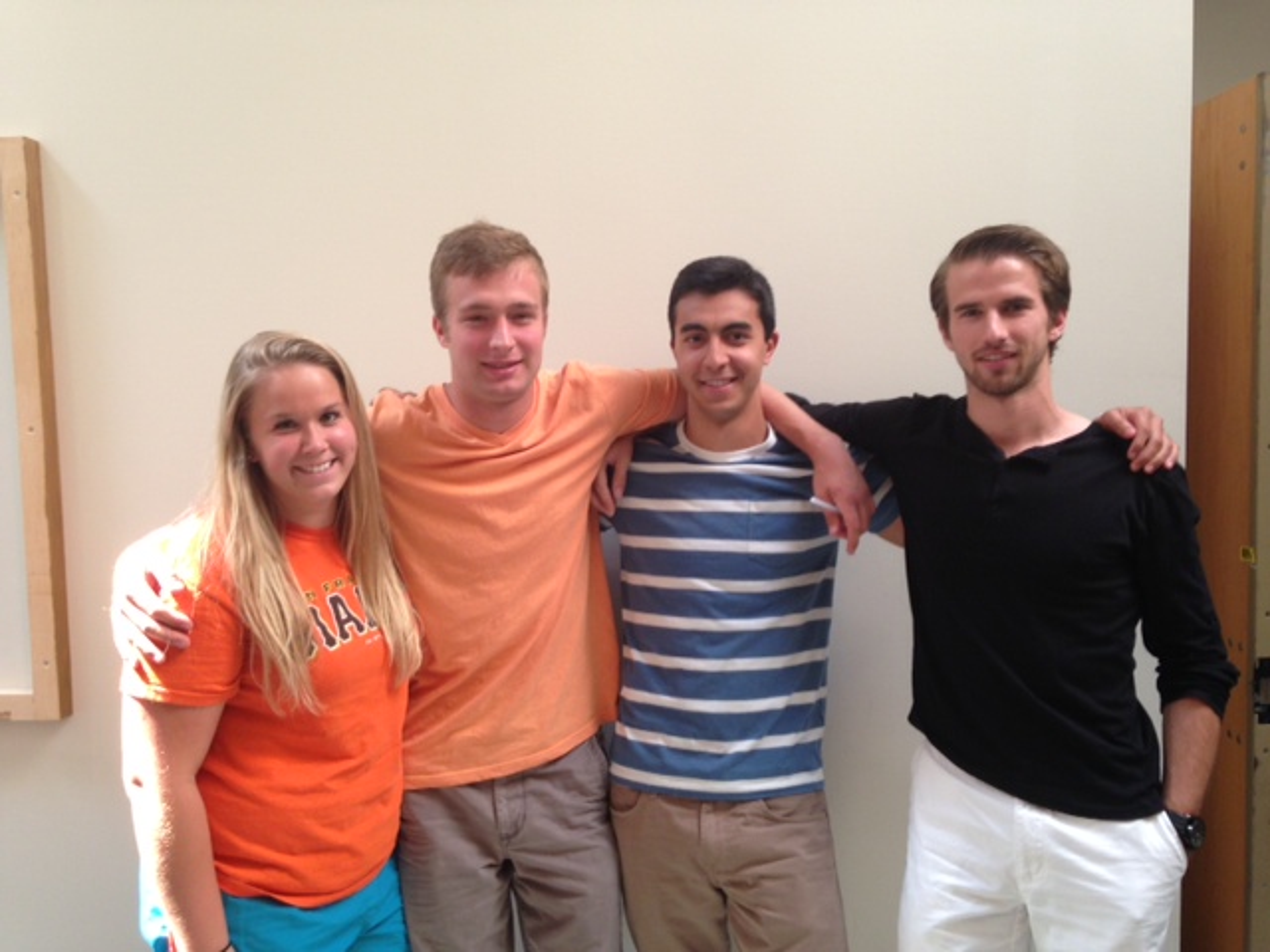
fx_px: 1211
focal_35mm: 33
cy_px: 476
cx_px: 635
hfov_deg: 55.4
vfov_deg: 42.9
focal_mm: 4.13
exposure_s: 1/20
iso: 80
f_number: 2.4
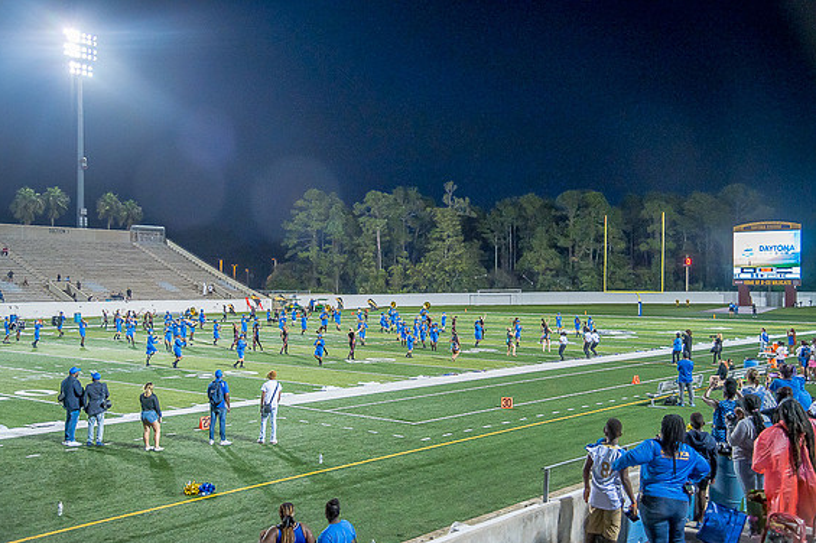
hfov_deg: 49.6
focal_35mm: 39
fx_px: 883
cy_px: 277
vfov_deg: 34.2
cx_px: 399
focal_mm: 38
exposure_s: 1/200
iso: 2000
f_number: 4
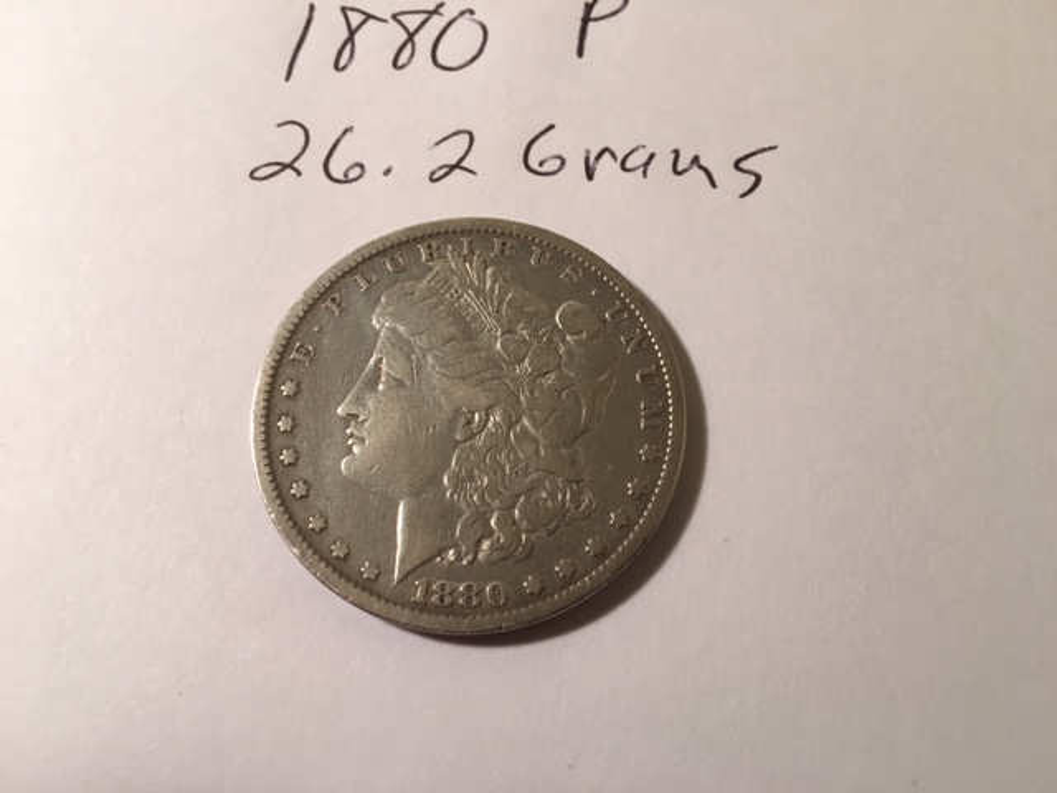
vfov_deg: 48.2
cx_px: 528
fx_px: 886
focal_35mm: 29
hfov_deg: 61.7
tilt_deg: -72.0
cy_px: 396
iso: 25
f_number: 2.2
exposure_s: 1/15
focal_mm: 4.15
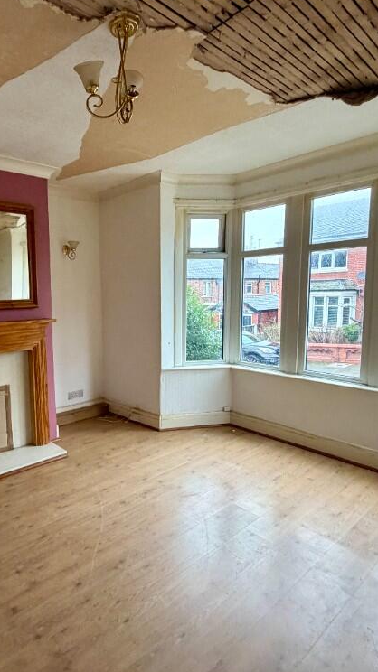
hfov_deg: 51.2
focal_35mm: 21
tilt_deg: -6.0
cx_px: 92
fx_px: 375
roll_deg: +2.1
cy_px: 333
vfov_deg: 83.9
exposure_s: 1/72
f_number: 2.2
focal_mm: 2.22
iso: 320
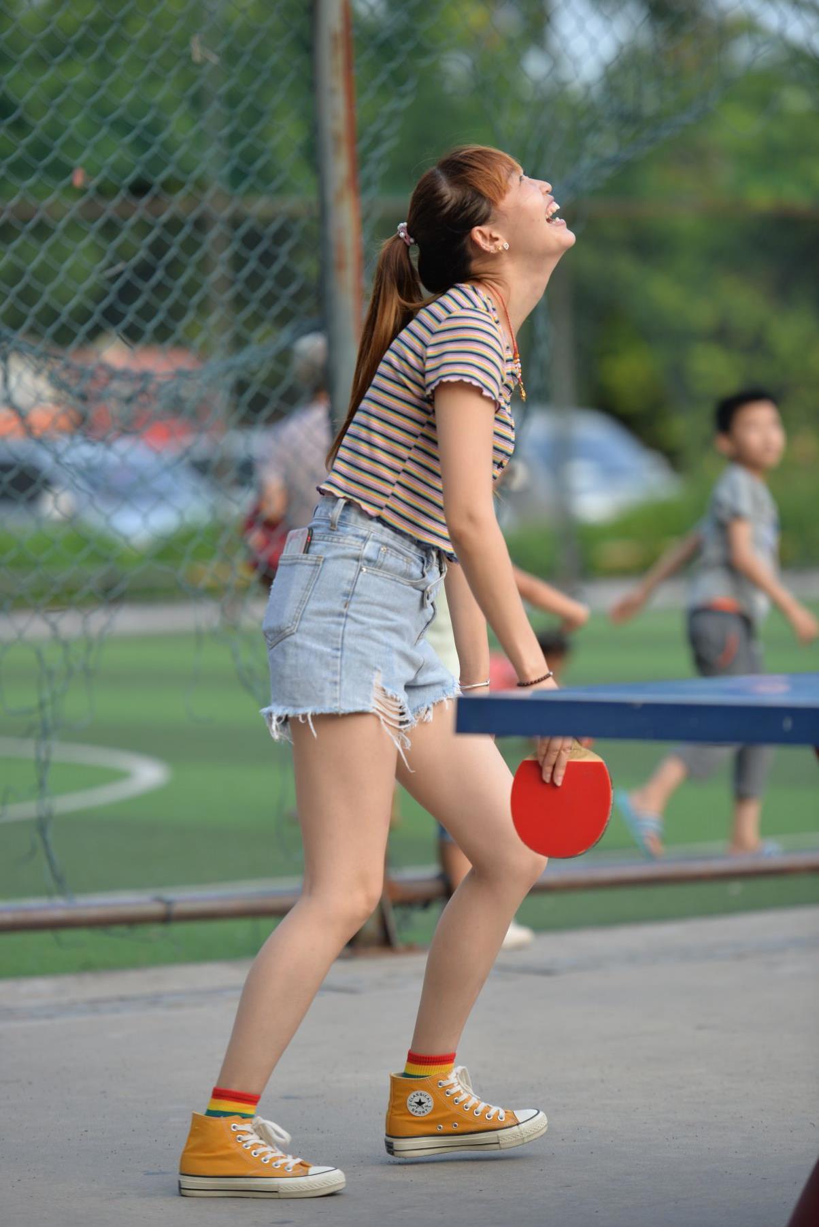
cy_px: 614
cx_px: 410
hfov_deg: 8.1
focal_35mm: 170
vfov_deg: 12.1
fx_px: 5796
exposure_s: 1/800
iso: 320
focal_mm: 170
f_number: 2.8
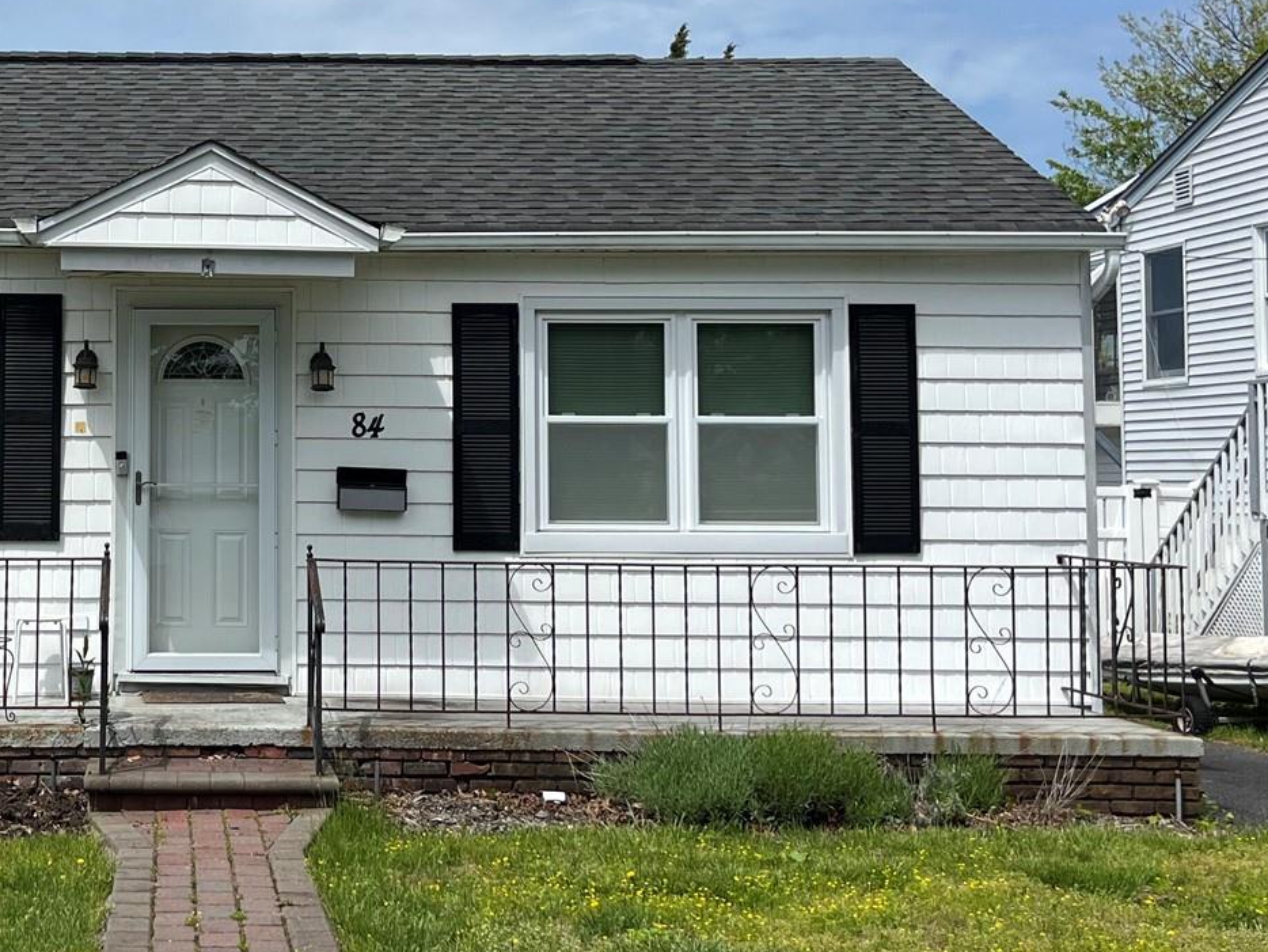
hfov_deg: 32.4
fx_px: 2088
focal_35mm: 57
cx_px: 171
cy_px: 331
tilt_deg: +3.6
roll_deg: -0.3
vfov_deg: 25.6
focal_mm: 5.1
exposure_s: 1/5556
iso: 50
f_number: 1.6
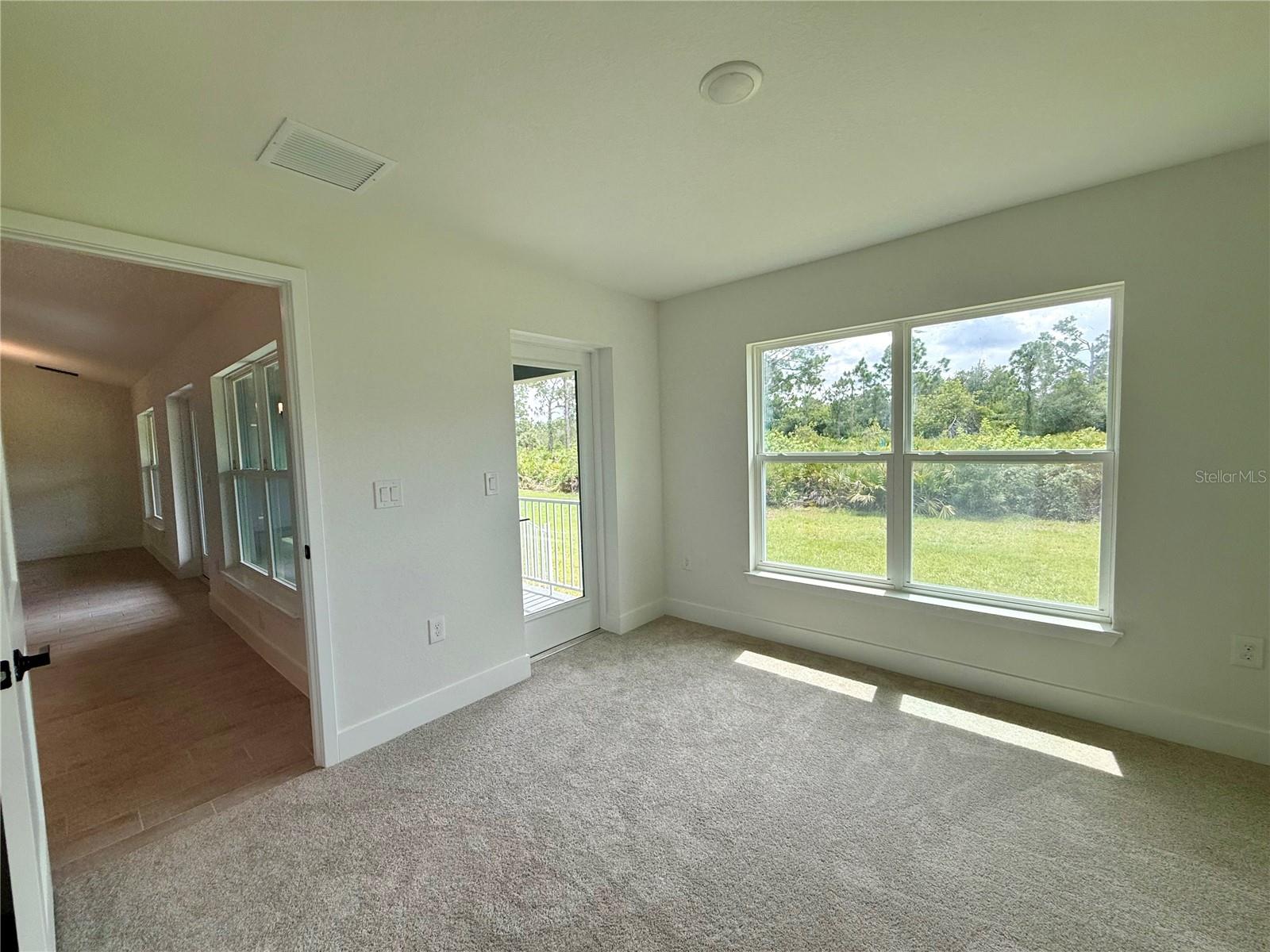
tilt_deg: -2.8
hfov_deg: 102.1
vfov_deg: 85.7
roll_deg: +2.1
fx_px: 514
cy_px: 476
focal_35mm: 14
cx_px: 635
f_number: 2.2
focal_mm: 2.22
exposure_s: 1/370
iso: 64
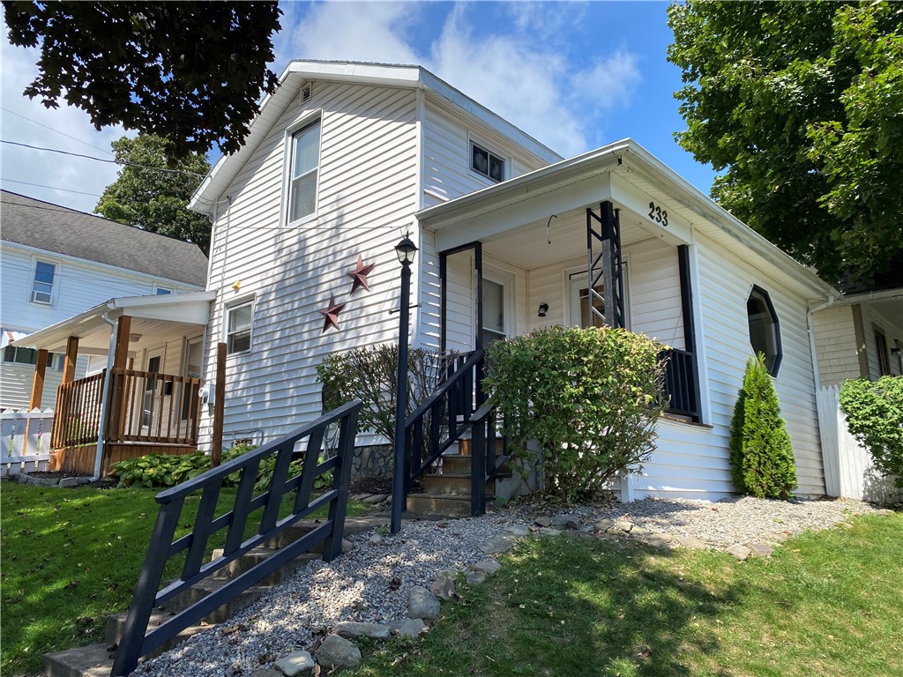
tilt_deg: +12.0
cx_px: 452
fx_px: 678
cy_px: 338
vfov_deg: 53.1
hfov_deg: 67.3
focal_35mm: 26
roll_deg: -0.3
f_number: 1.8
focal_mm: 4.25
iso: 32
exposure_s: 1/1754
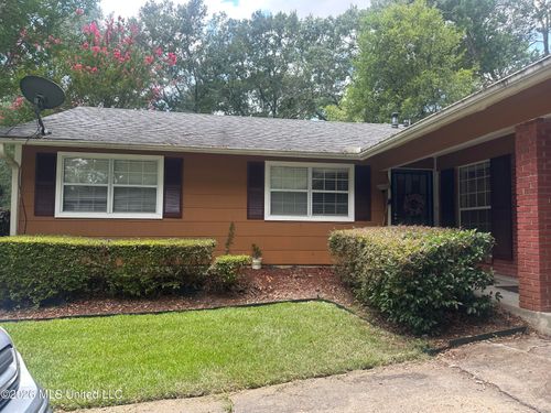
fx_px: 382
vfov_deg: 56.8
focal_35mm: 24
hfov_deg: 71.6
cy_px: 206
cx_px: 276
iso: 80
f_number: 1.78
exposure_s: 1/564
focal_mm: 6.86
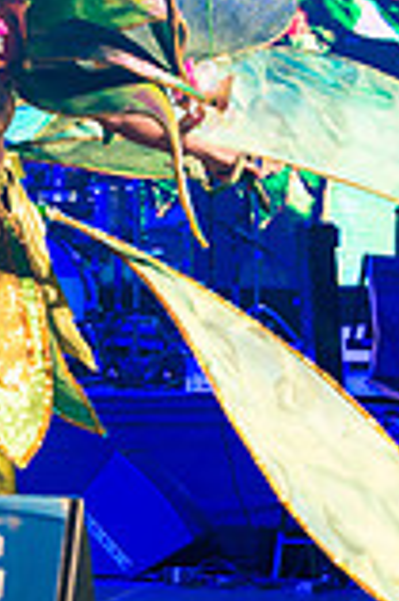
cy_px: 11
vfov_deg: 7.3
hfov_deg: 4.9
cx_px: -93
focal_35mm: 280
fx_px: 4665
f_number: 5.6
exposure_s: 1/320
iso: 2500
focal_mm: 98
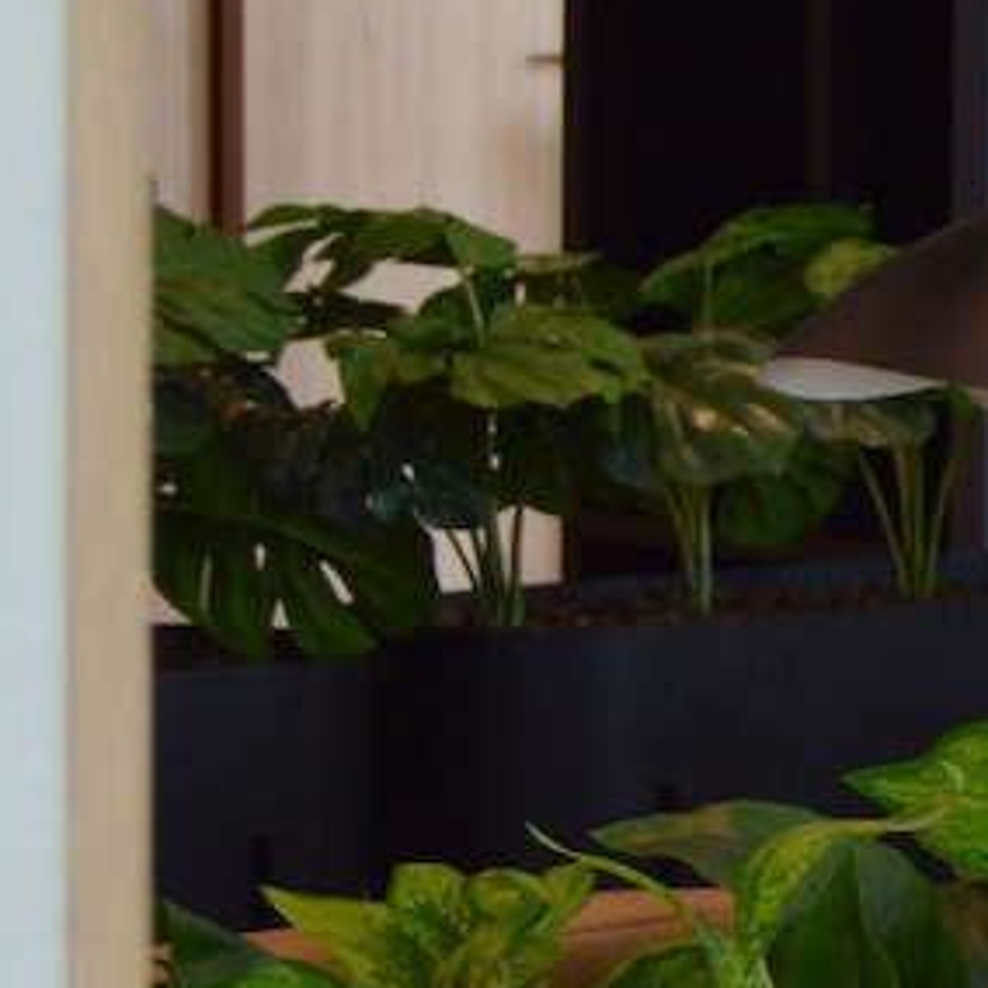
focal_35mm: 198
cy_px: 1011
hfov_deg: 7.5
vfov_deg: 8.8
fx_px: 6389
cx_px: 3253
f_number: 5
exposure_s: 1/100
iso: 400
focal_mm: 23
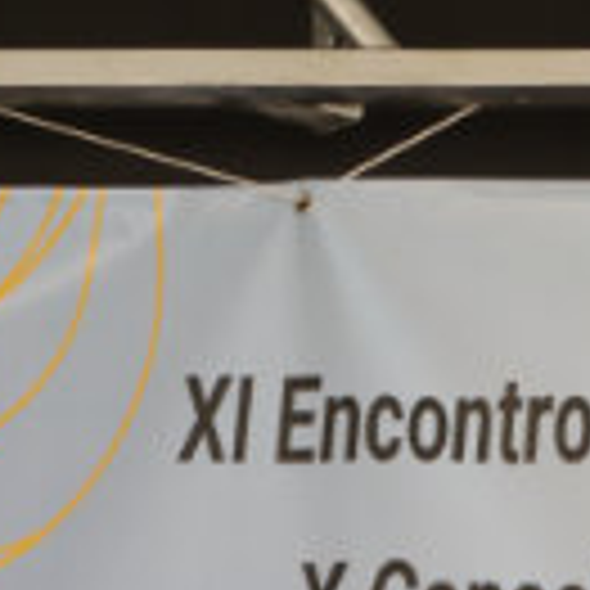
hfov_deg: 6.4
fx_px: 5245
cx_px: 833
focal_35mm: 272
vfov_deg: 6.0
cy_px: 1799
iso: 640
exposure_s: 1/100
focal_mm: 35
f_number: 6.3
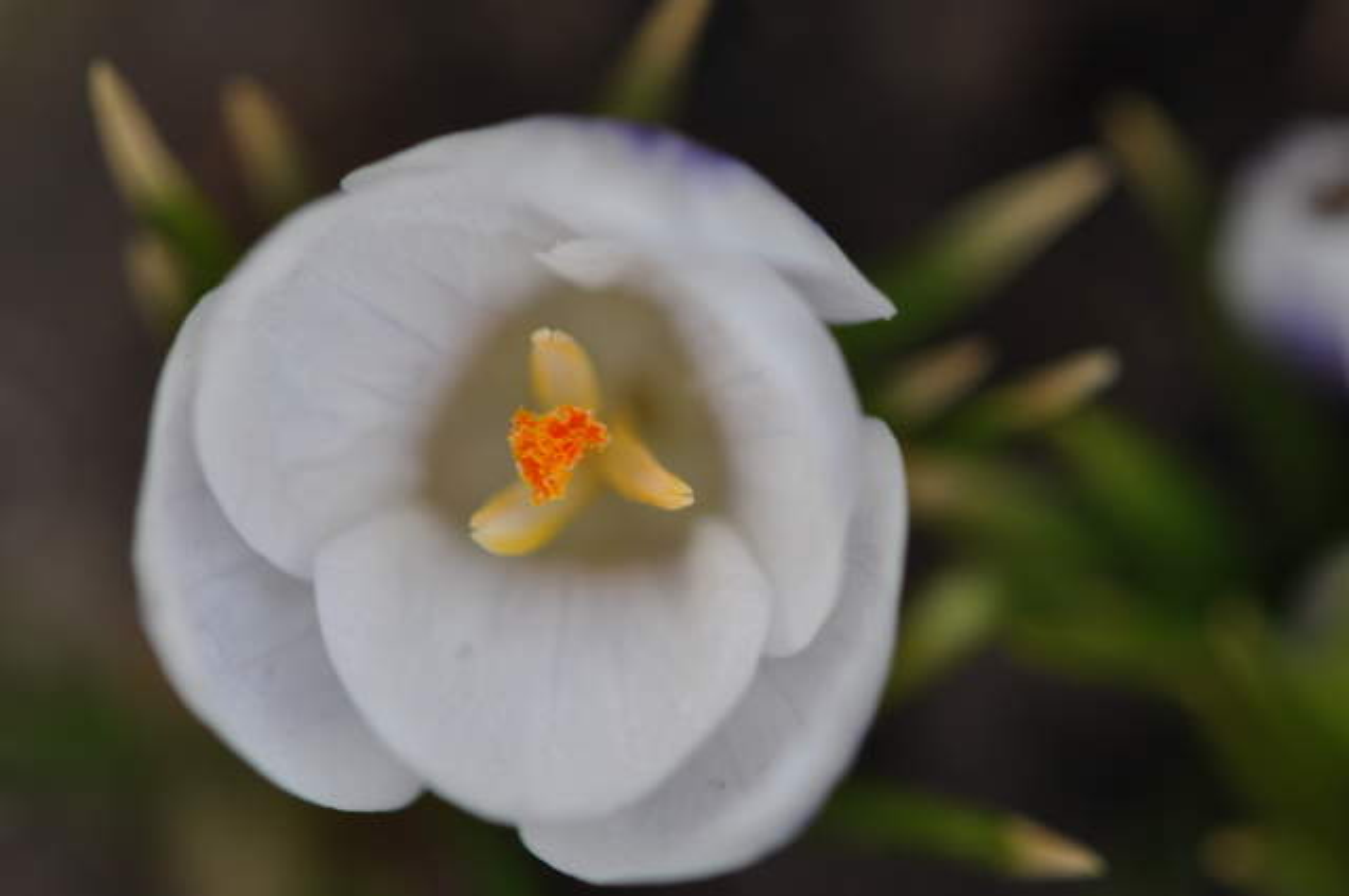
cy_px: 448
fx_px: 5894
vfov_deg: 8.7
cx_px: 674
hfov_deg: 13.1
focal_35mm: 158
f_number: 8
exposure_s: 1/13
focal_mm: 105
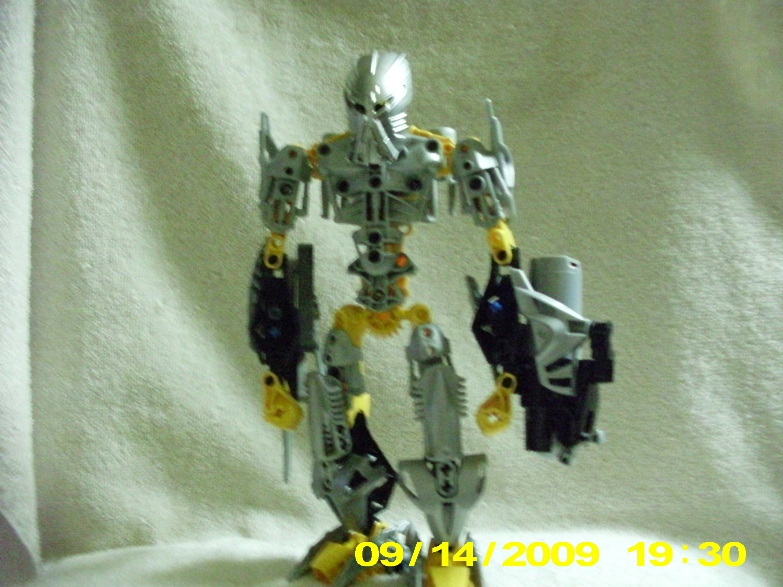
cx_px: 392
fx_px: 860
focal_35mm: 38
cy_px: 294
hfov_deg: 49.0
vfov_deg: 37.7
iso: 1600
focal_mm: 6.3
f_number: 3.1
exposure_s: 1/12
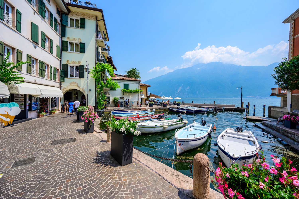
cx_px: 150
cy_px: 100
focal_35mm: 14
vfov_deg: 81.1
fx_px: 116
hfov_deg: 104.3
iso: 100
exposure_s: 1/800
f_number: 6.3
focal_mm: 14
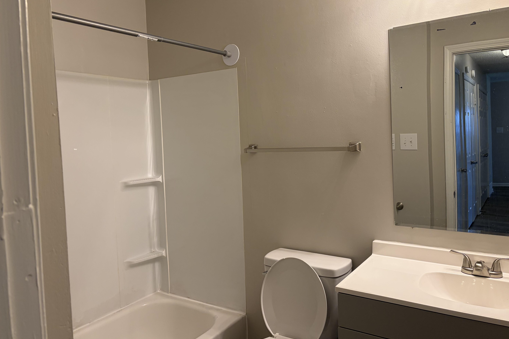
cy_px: 148
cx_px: 257
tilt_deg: -2.0
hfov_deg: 65.5
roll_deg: +1.7
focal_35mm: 28
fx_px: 396
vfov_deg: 46.3
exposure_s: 1/120
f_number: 1.6
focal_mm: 5.96
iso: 160
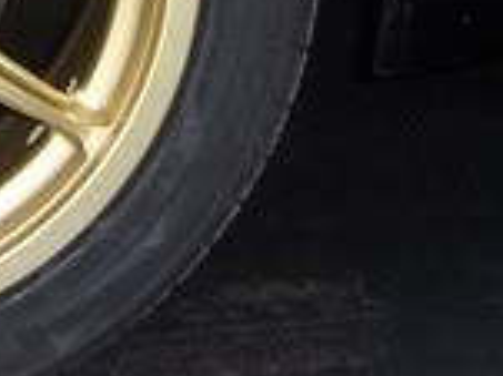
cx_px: -107
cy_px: -183
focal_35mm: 153
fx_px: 2221
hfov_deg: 12.6
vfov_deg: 9.4
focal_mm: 6
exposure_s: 1/60
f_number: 3
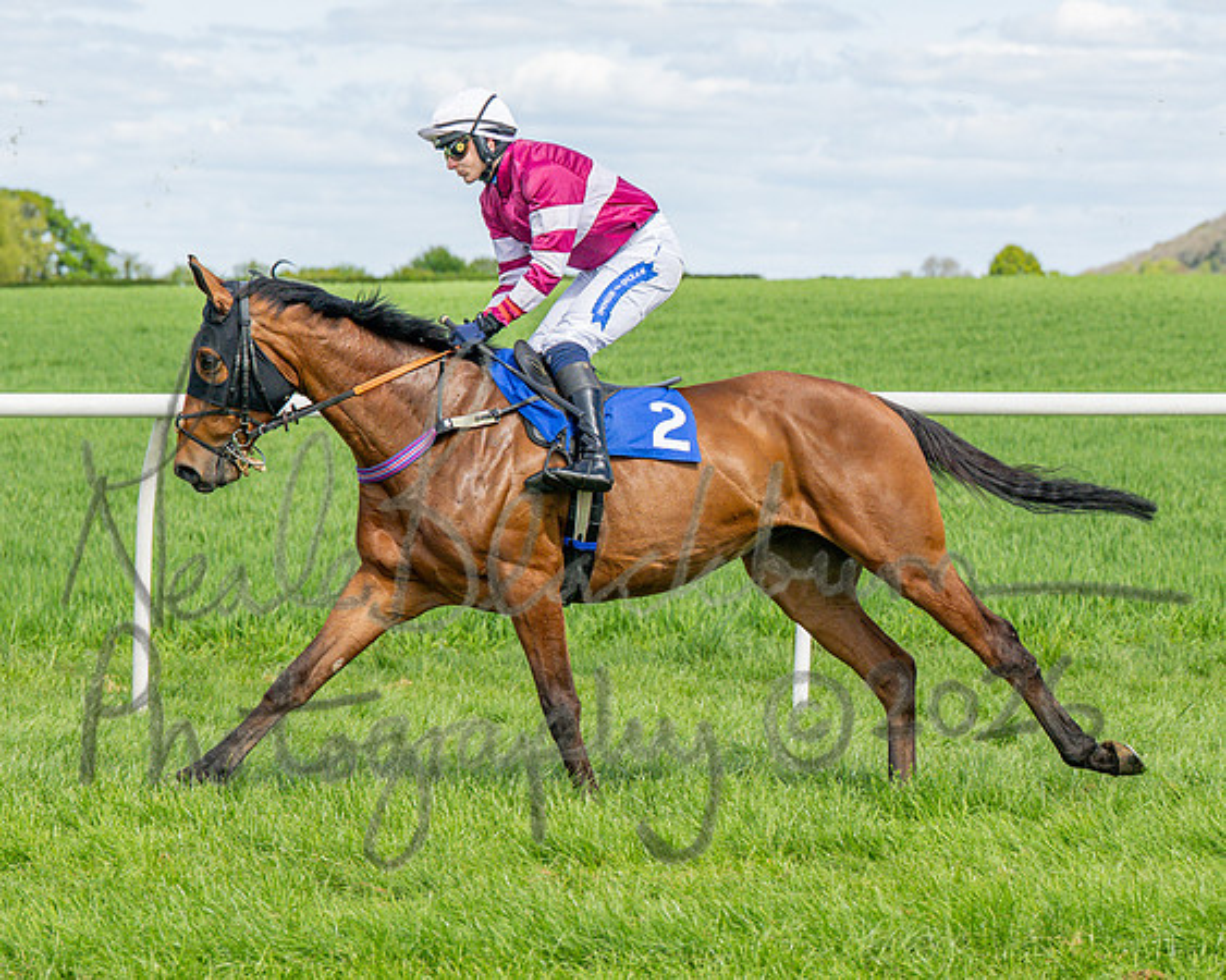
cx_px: 488
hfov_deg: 12.6
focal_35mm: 153
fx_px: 5551
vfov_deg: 10.1
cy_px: 547
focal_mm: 77
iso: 400
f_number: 4
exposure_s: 1/3200
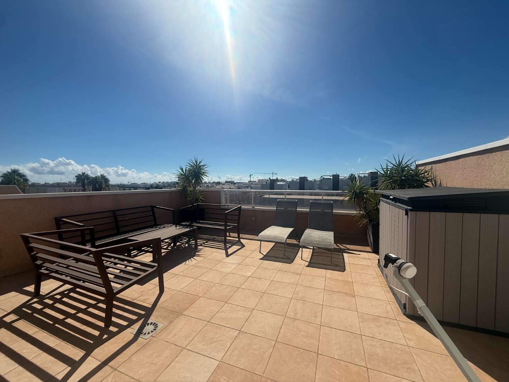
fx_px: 206
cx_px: 254
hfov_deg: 102.1
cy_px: 191
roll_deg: -0.2
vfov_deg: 85.7
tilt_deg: -2.5
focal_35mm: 14
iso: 50
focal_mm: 2.22
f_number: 2.2
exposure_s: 1/5155
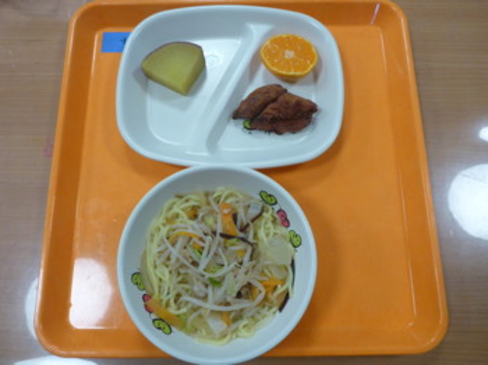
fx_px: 394
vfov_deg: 49.7
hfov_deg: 63.5
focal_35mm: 28
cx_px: 244
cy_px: 182
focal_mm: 4.9
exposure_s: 1/80
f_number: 3.3
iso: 400
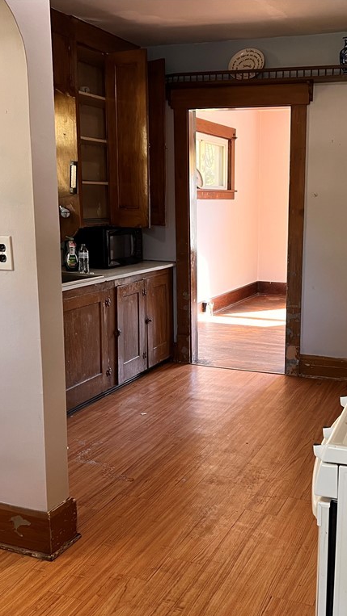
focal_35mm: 38
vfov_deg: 52.8
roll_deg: -1.0
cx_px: 244
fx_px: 622
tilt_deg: -10.5
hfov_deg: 30.8
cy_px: 308
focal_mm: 5.7
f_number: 1.5
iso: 160
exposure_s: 1/60
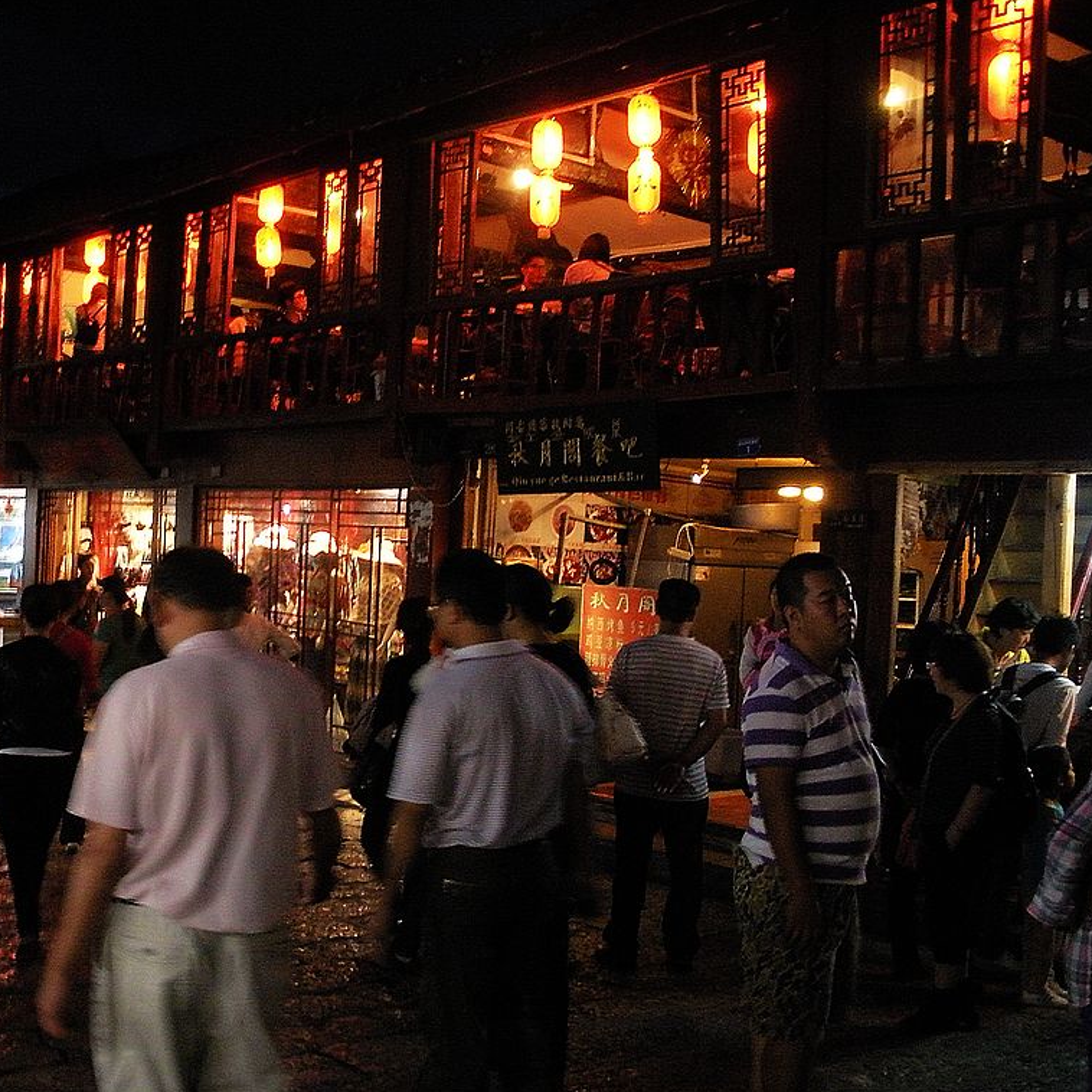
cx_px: 360
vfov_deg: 39.2
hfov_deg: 38.7
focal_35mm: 43
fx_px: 1535
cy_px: 545
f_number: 3.5
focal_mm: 6.3
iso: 400
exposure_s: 1/14.8
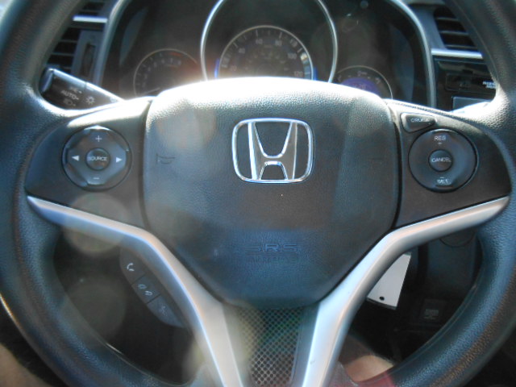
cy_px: 194
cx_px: 258
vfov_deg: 53.1
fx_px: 388
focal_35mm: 26
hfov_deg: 67.3
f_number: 3.5
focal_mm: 4.6
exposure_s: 1/125
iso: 400
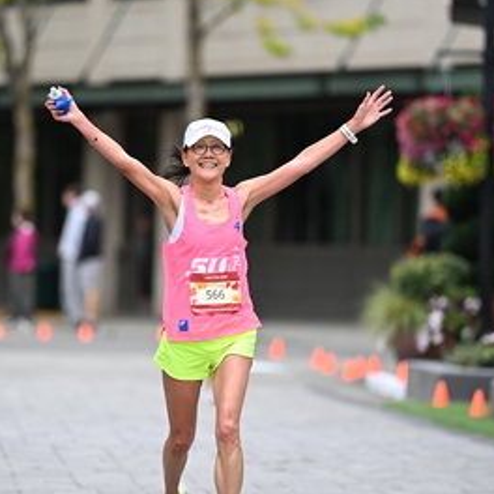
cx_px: 188
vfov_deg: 4.9
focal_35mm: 354
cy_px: 234
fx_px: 5716
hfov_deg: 4.9
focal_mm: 200
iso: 640
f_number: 2.8
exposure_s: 1/2000
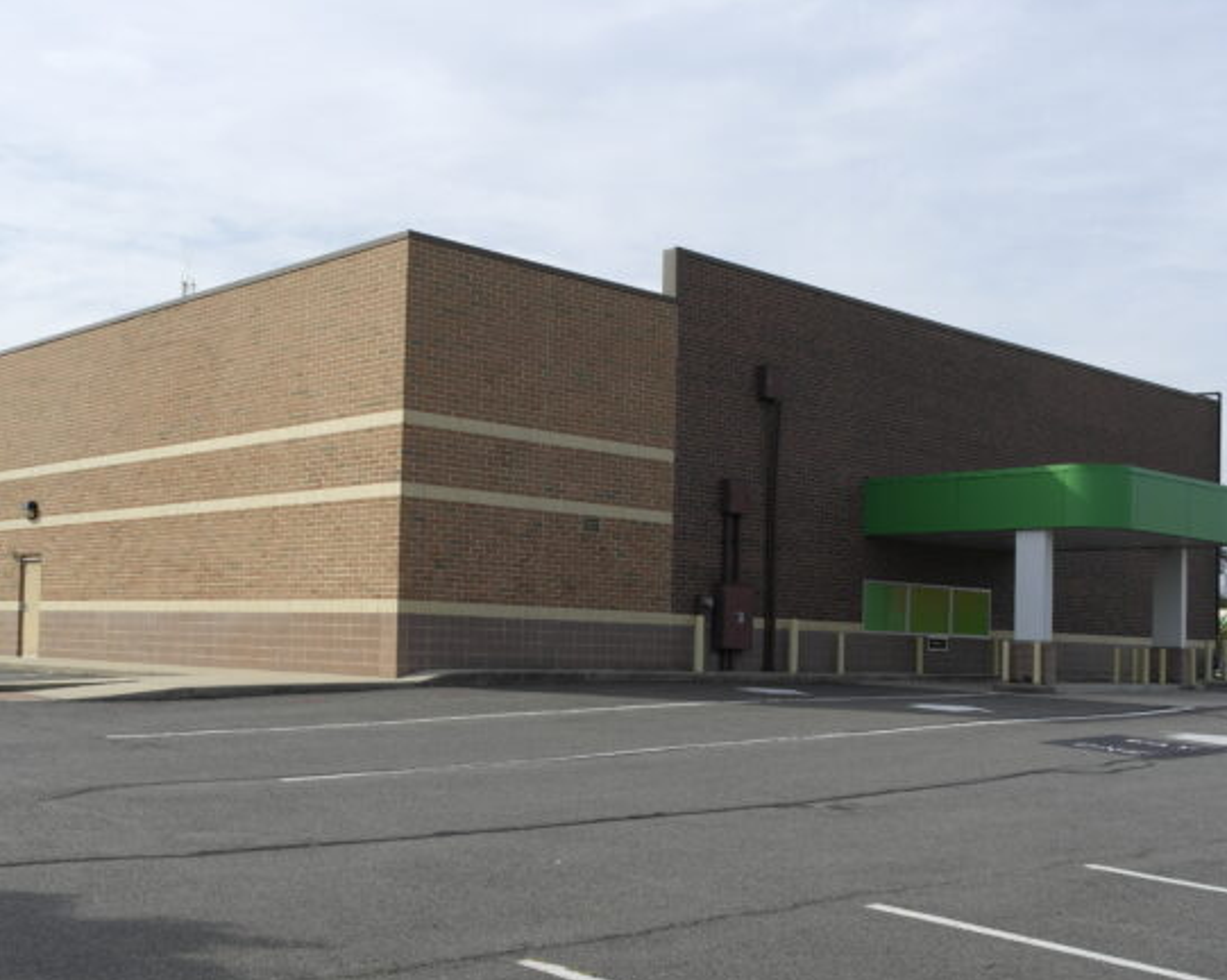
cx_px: 433
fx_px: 1452
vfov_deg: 37.2
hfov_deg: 45.3
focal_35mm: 40
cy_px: 576
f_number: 7.1
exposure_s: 1/320
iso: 100
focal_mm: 20
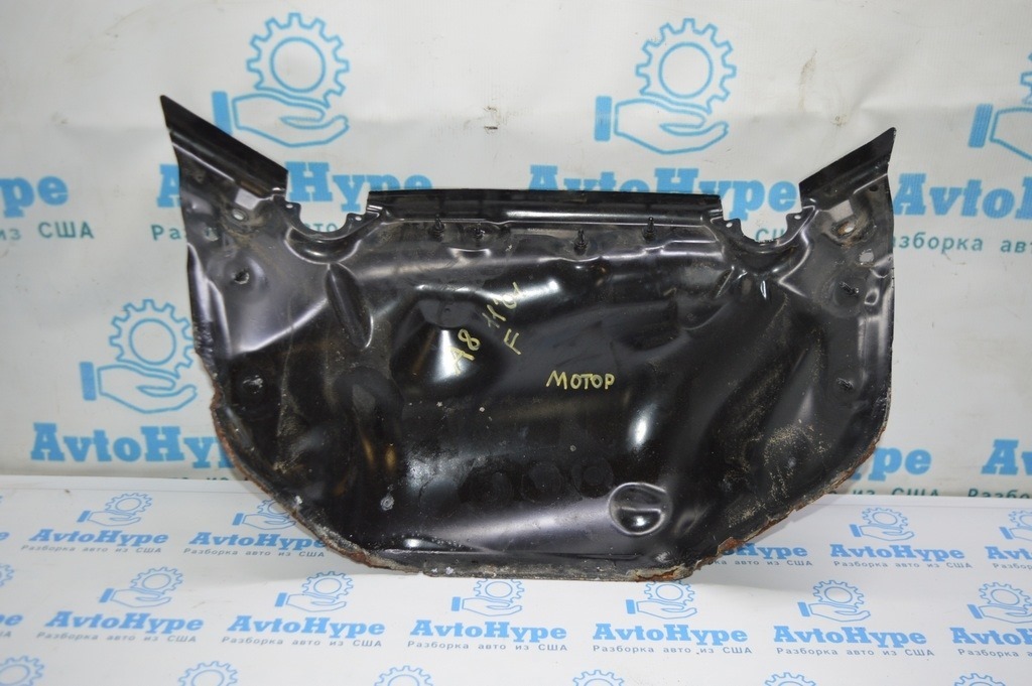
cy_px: 343
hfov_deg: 53.2
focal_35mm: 36
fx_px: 1031
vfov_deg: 36.8
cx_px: 516
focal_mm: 24
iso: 400
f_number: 4
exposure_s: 1/80
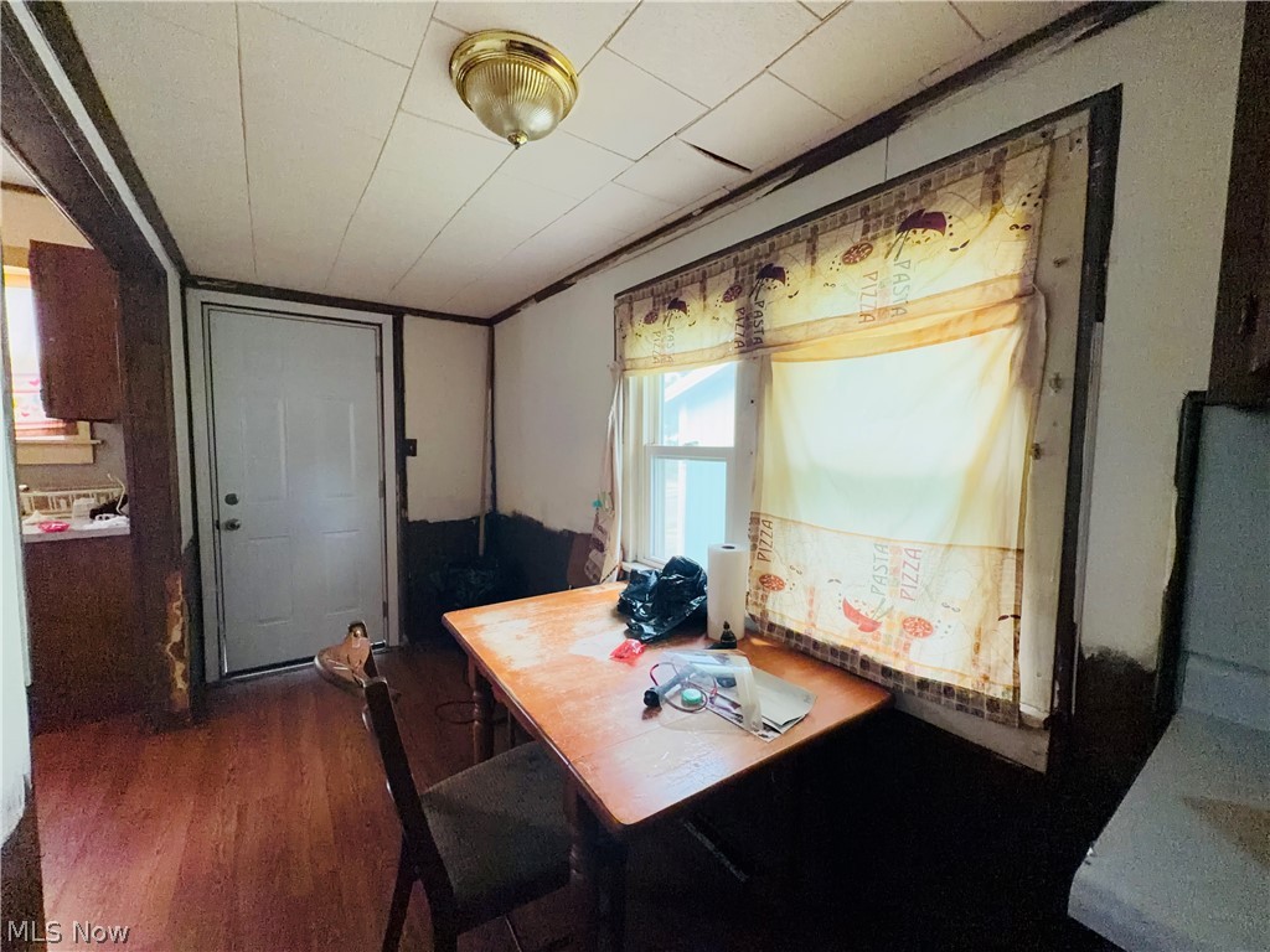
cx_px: 635
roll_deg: -0.3
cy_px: 476
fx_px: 514
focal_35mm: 14
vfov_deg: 85.7
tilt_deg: -3.9
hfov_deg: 102.1
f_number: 2.2
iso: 320
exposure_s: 1/87
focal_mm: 2.22
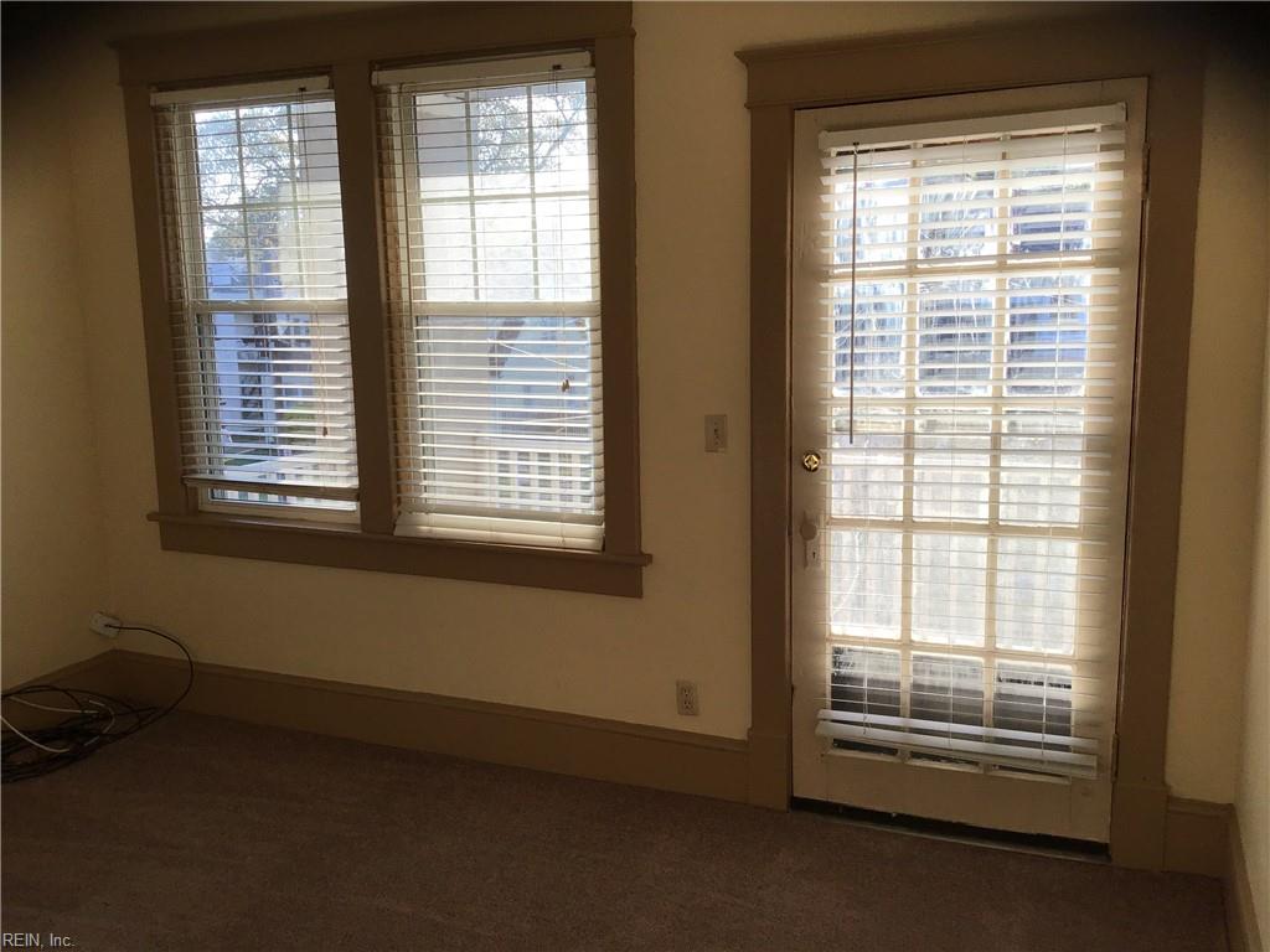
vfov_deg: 45.4
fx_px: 1137
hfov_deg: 58.4
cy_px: 476
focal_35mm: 31
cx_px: 635
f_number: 2.4
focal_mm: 3.3
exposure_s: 1/215
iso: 25
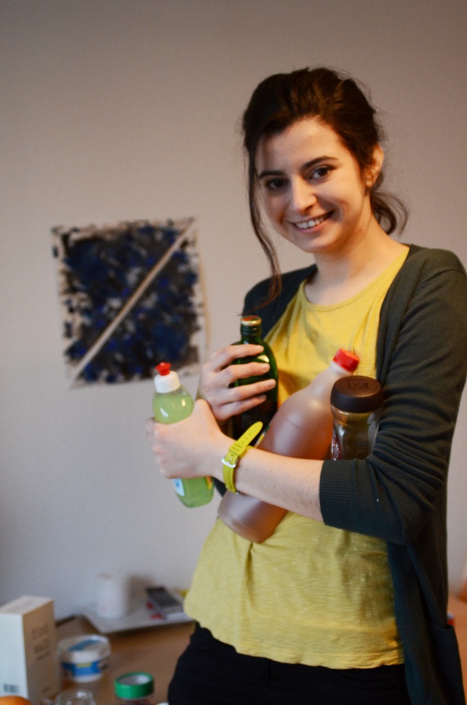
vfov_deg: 35.1
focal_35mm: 57
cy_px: 352
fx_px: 1114
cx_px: 234
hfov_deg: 23.7
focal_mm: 38
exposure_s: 1/160
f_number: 2.8
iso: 1250
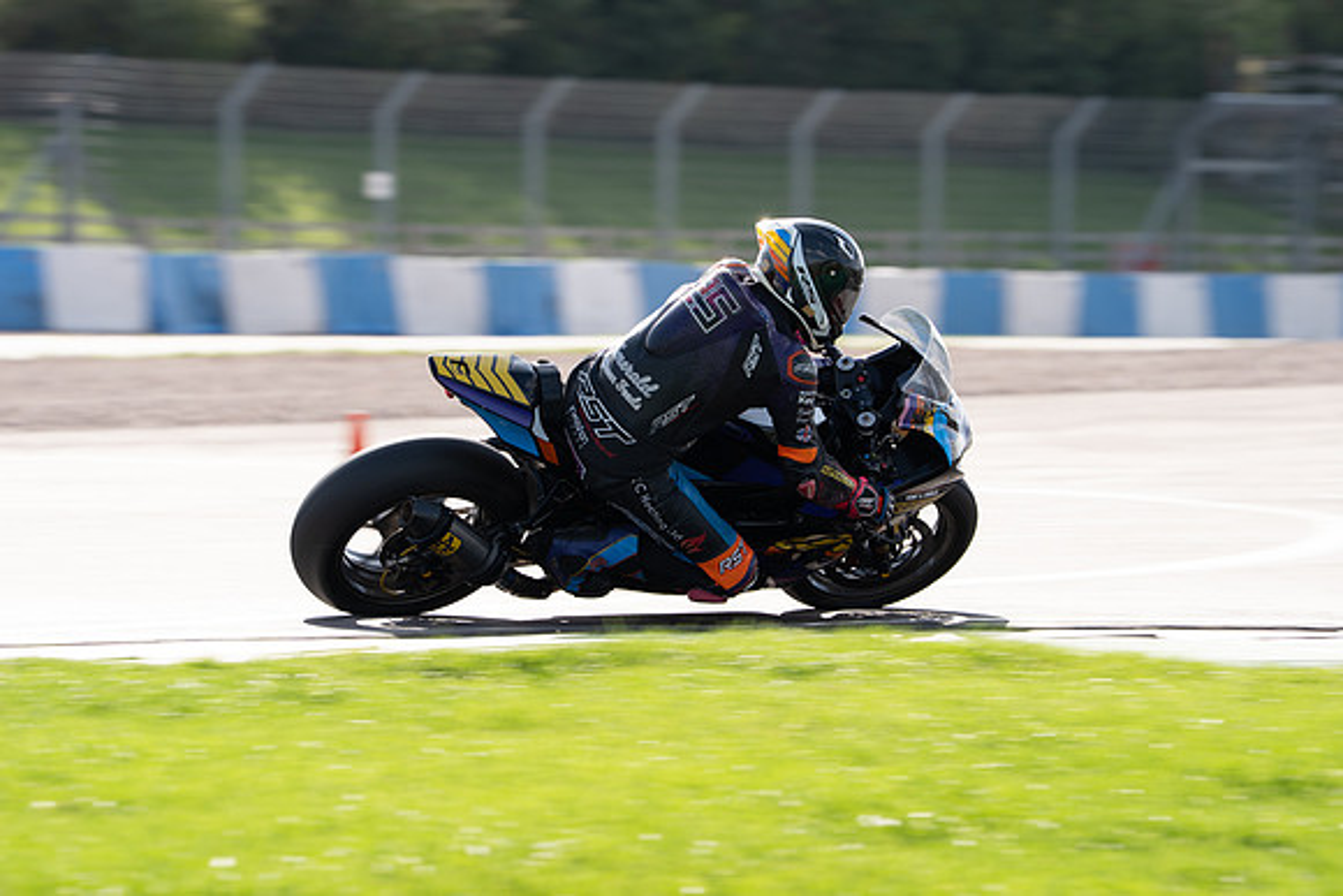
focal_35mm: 340
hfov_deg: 6.1
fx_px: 12686
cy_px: 448
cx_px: 672
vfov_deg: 4.0
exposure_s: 1/320
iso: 320
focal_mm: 340
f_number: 9
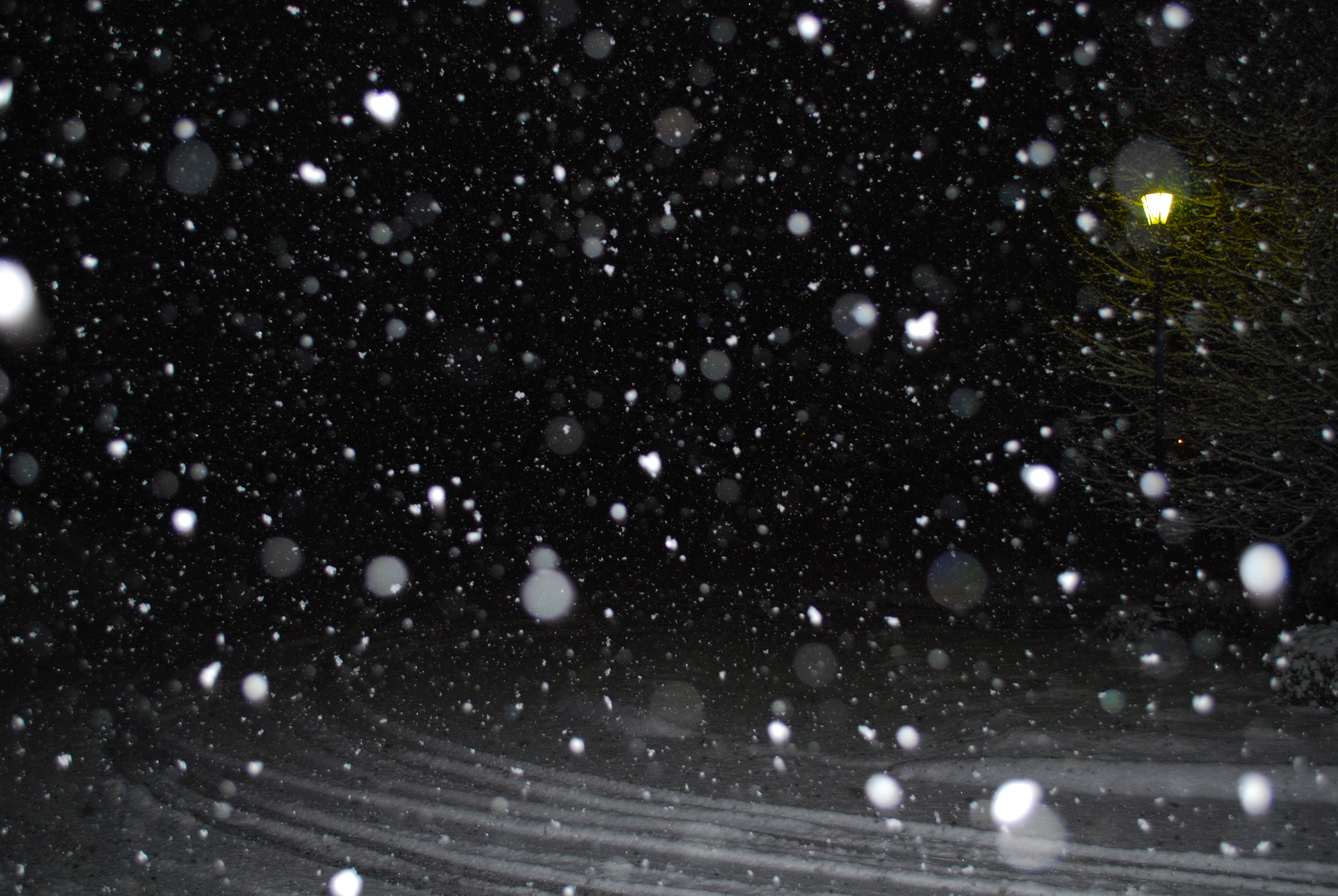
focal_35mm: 39
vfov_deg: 34.3
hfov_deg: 49.5
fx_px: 1451
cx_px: 669
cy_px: 448
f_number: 4.2
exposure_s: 1/60
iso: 220
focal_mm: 26
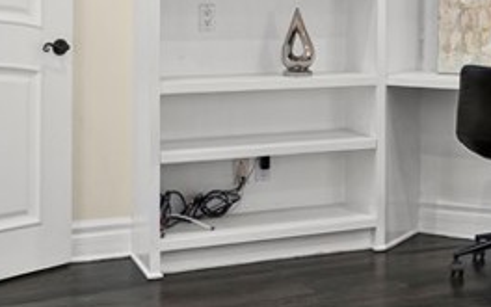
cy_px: -23
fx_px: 1057
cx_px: 513
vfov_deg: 16.1
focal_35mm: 79
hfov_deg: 24.7
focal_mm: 20
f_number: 8
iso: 250
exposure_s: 1.5
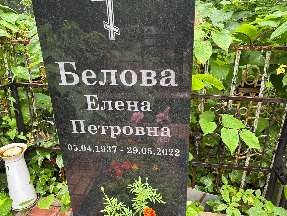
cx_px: 144
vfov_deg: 53.1
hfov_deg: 67.3
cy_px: 108
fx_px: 216
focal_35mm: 26
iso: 125
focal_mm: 5.96
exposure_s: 1/90
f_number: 1.6
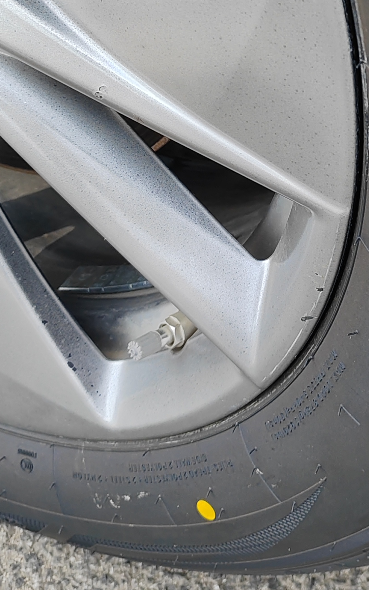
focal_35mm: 67
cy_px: 74
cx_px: 384
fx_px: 1078
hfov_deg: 18.8
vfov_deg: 29.5
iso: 50
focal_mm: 5.52
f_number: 1.9
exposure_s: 1/590
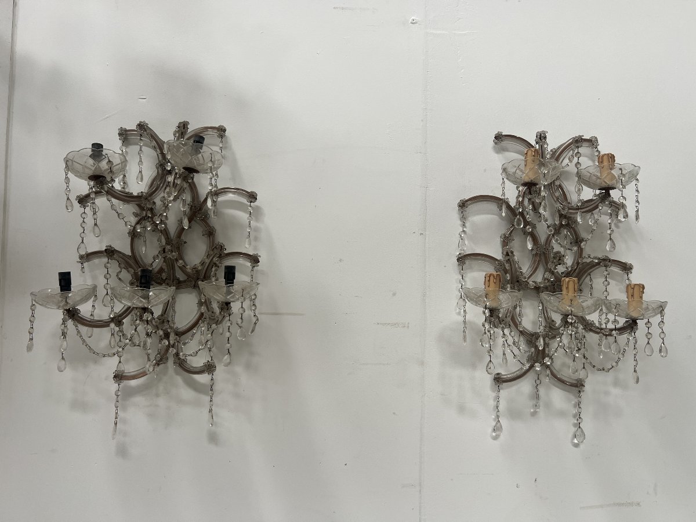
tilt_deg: +1.9
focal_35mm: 26
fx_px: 523
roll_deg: -0.5
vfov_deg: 53.1
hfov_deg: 67.3
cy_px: 261
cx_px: 348
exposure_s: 1/121
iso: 100
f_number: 1.5
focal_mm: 5.7
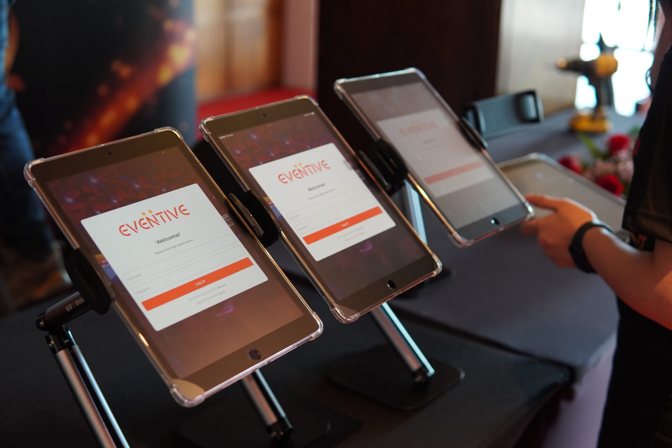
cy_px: 224
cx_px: 336
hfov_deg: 43.6
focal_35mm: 45
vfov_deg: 29.9
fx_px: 840
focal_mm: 30
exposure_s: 1/160
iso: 1600
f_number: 2.2
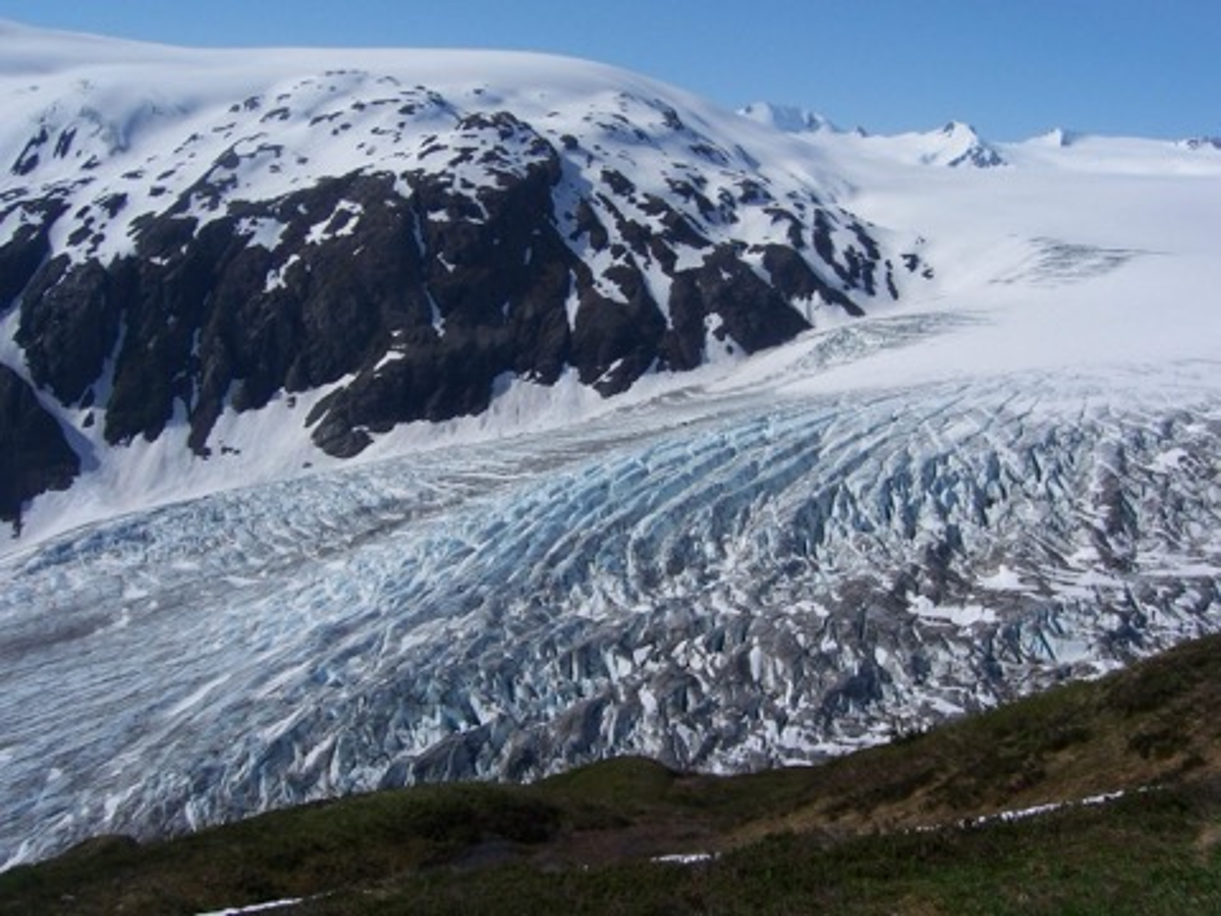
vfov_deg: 39.7
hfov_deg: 51.4
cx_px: 610
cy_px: 458
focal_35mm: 36
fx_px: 1270
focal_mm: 6
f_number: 4.8
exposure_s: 1/1500
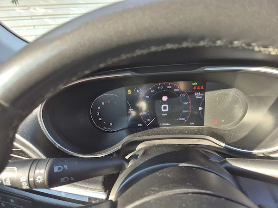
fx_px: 185
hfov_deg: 73.9
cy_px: 104
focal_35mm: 23
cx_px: 139
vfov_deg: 58.9
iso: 50
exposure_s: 1/180
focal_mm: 5.4
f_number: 1.8
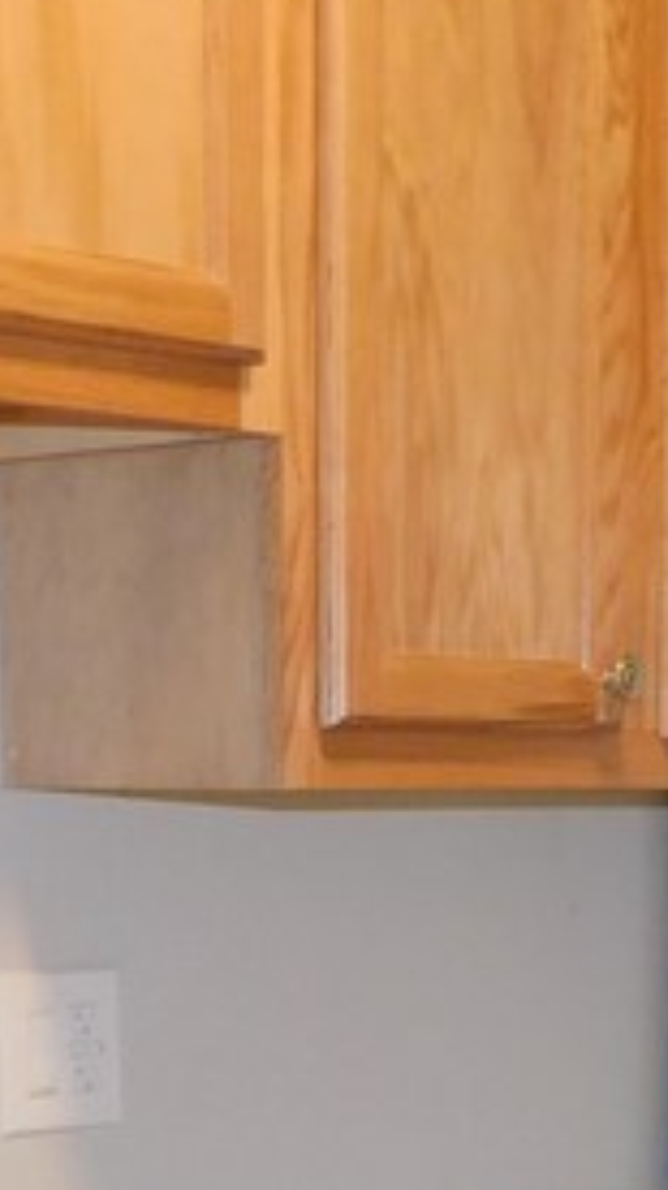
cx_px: 513
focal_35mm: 93
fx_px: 2932
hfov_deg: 13.0
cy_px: 1522
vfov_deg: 21.0
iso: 200
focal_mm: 4
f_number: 3
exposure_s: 1/30
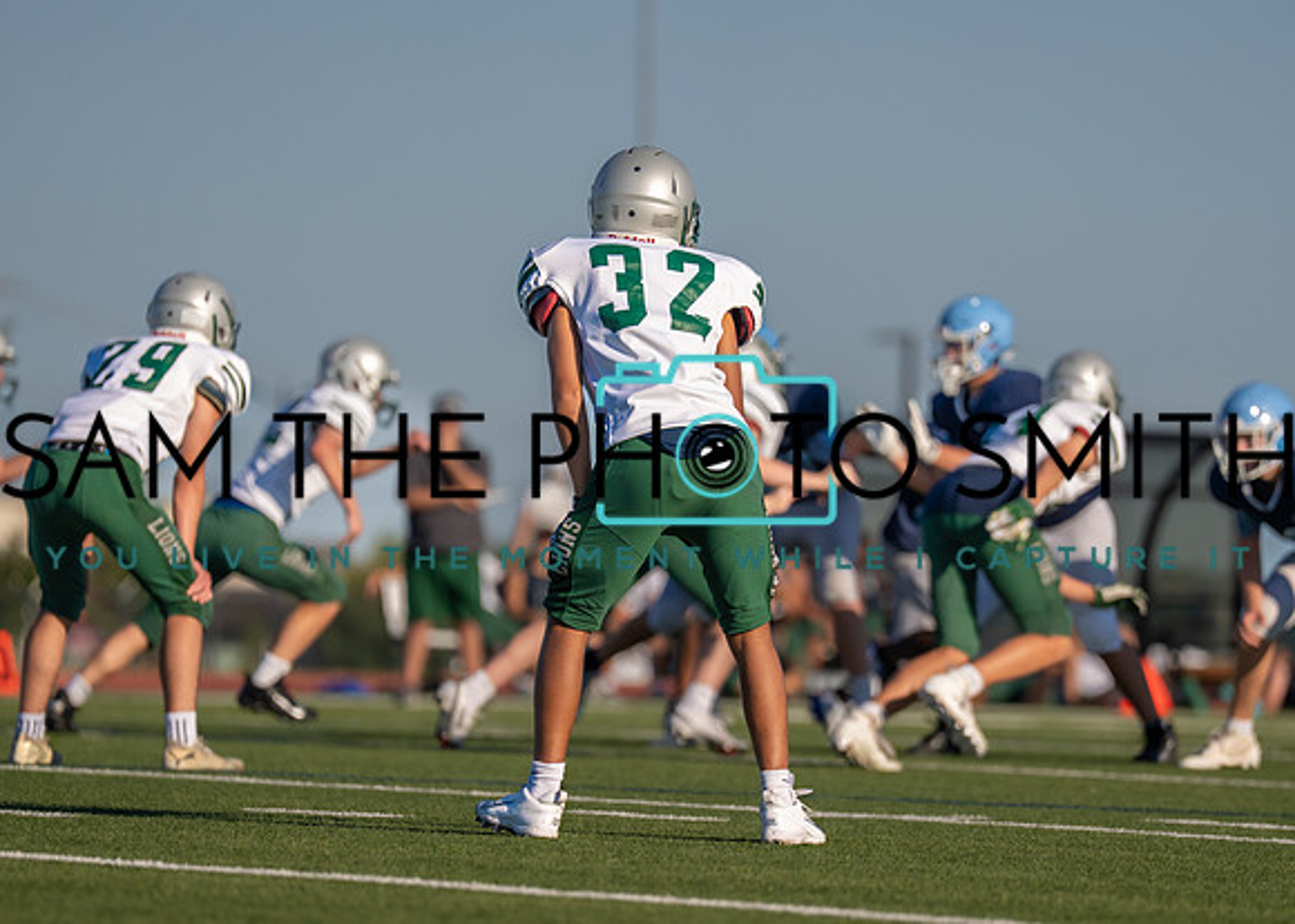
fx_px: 10571
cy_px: 573
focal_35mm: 287
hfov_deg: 7.0
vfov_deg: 5.0
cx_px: 737
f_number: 2.8
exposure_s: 1/8000
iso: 250
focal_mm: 200
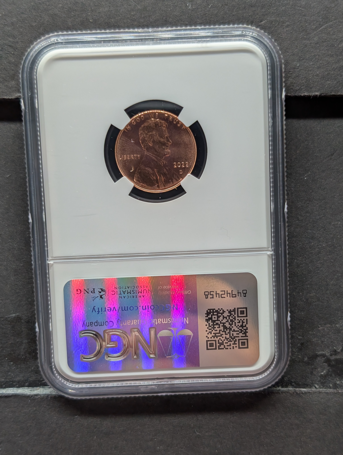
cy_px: 228
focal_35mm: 49
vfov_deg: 38.9
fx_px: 646
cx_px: 172
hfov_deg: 29.7
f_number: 1.68
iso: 94
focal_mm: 6.9
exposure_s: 1/151
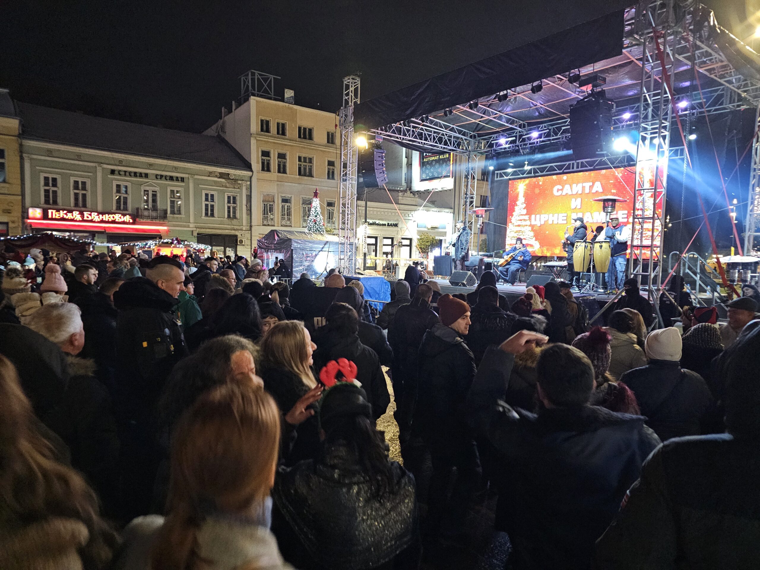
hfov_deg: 73.9
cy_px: 285
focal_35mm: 23
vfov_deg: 58.9
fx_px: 505
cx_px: 380
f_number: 1.7
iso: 640
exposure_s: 1/25
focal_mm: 6.3
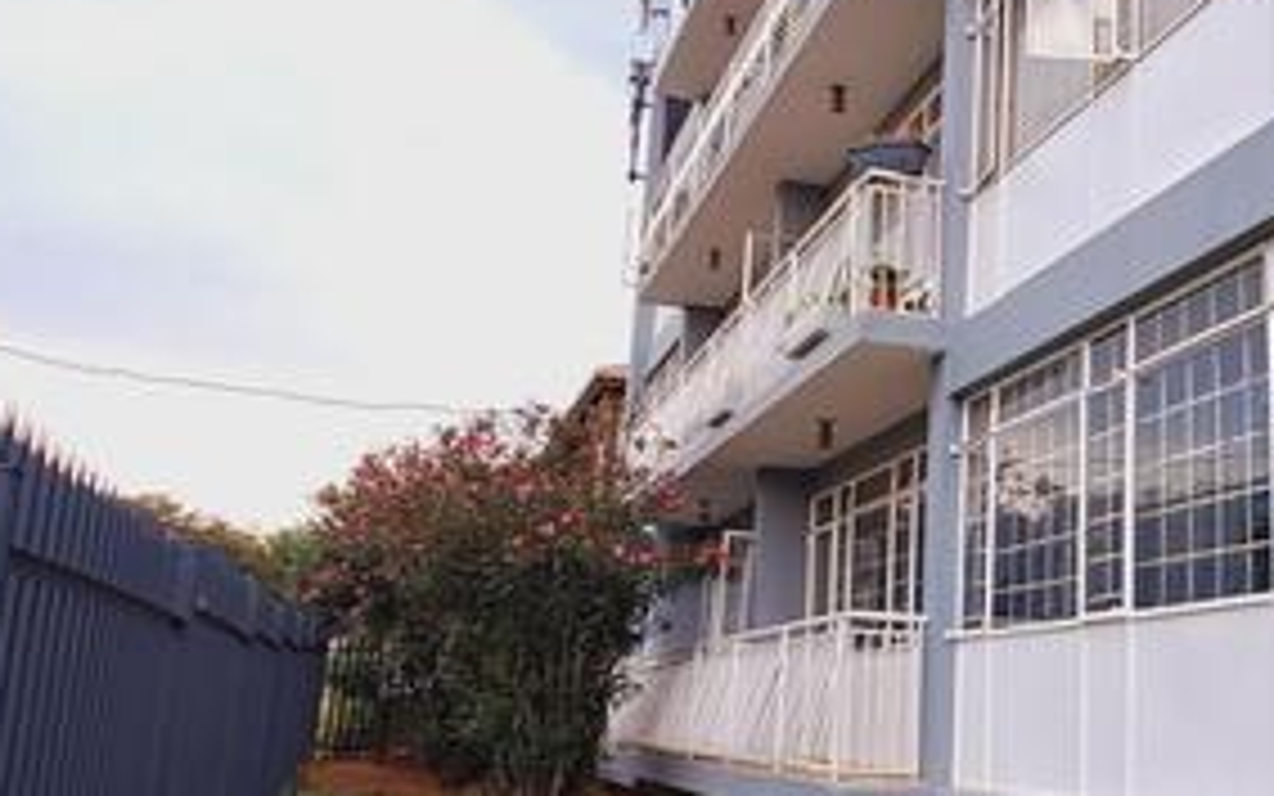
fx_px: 1354
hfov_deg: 46.6
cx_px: 1089
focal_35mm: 39
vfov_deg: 32.8
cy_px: 418
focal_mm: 1.42
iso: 40
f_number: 2.2
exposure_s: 1/100
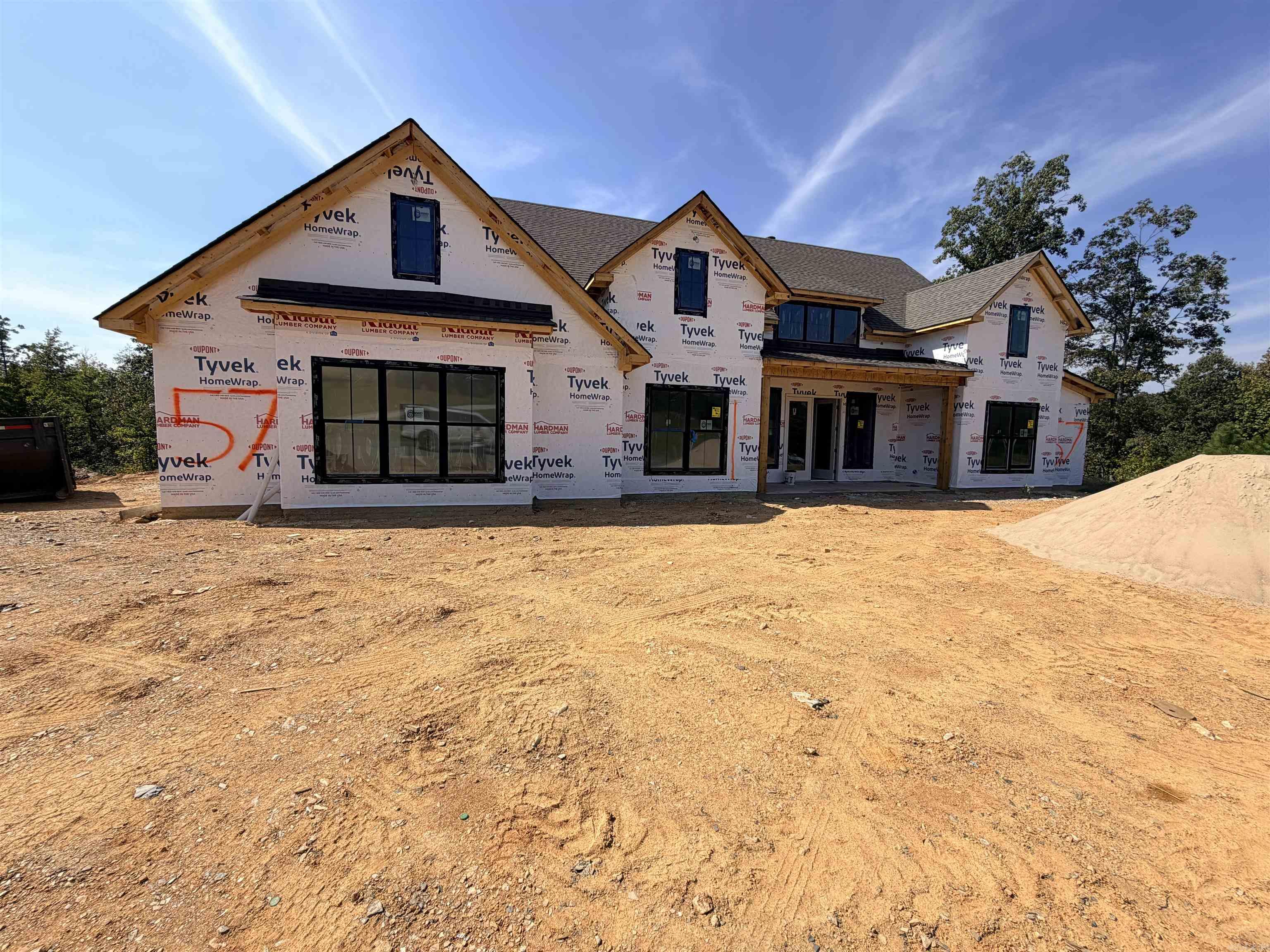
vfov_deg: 85.7
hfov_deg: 102.1
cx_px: 635
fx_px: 514
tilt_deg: -4.4
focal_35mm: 14
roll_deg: -0.2
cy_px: 476
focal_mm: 2.22
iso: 20
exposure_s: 1/1235
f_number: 2.2
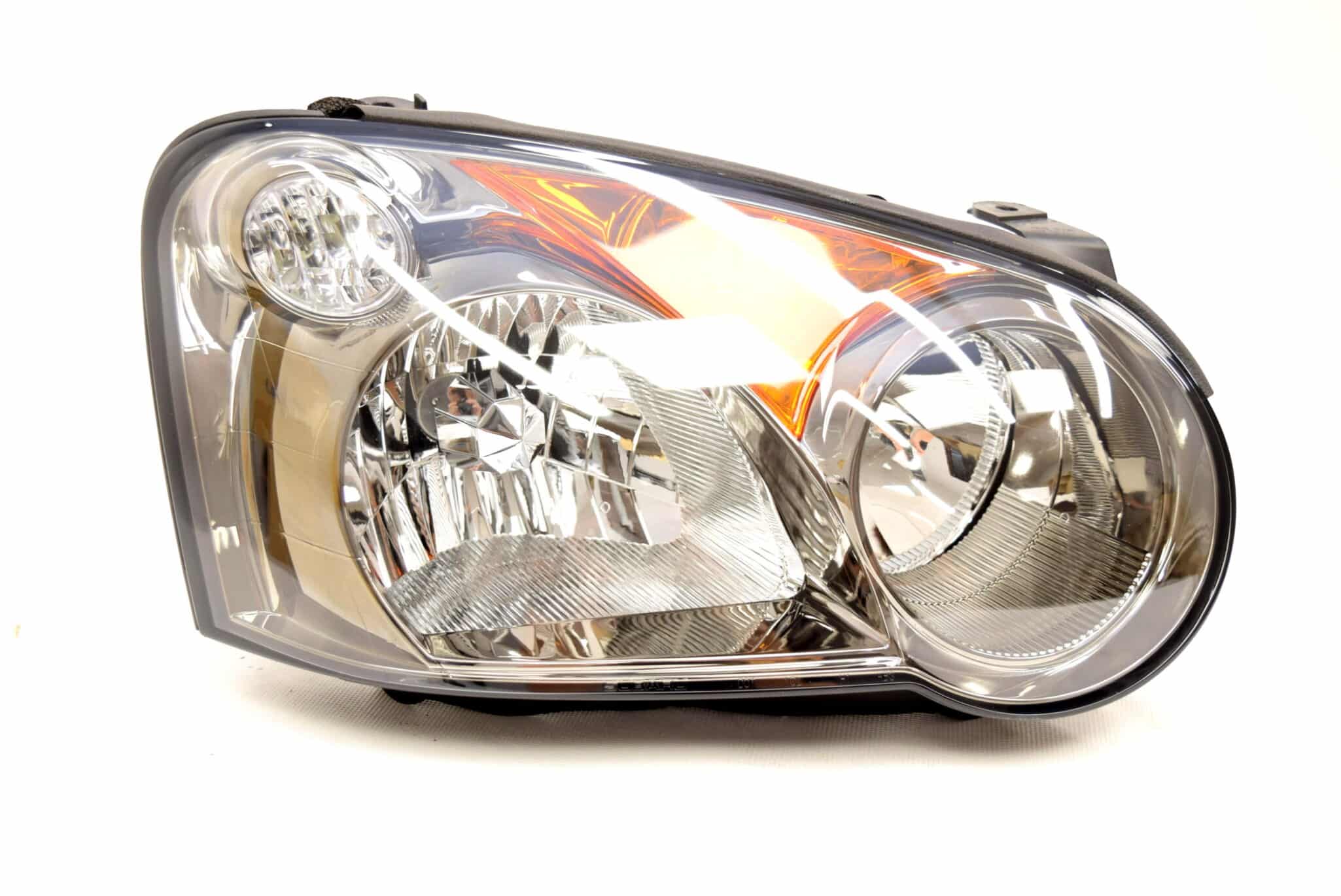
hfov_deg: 43.6
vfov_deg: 29.9
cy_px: 448
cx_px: 670
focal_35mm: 45
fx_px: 1677
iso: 400
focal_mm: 30
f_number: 5
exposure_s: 1/100
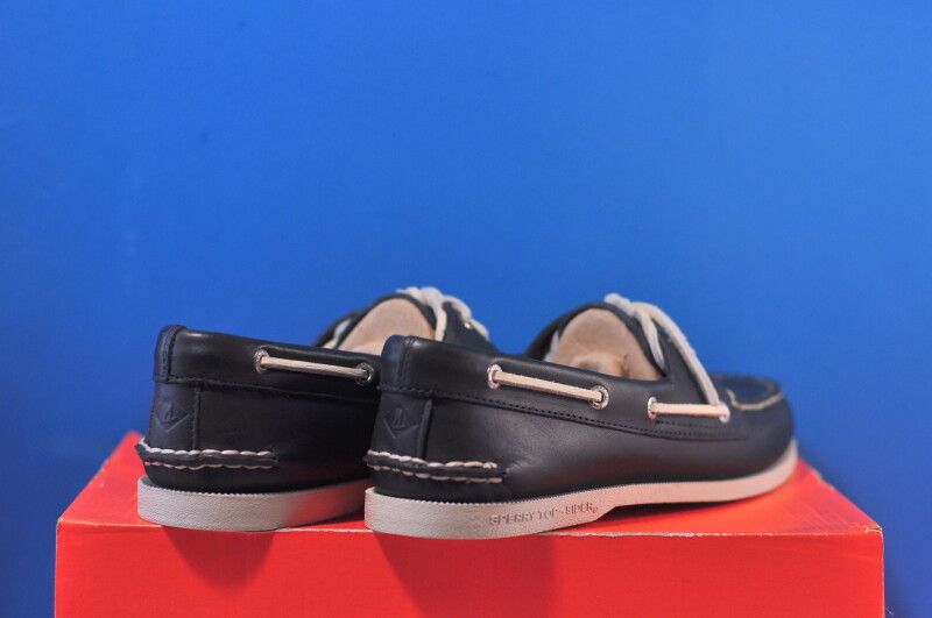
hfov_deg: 27.0
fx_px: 1939
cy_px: 309
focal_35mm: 75
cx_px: 466
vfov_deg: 18.1
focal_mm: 50
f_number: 2.8
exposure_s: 1/320
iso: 250
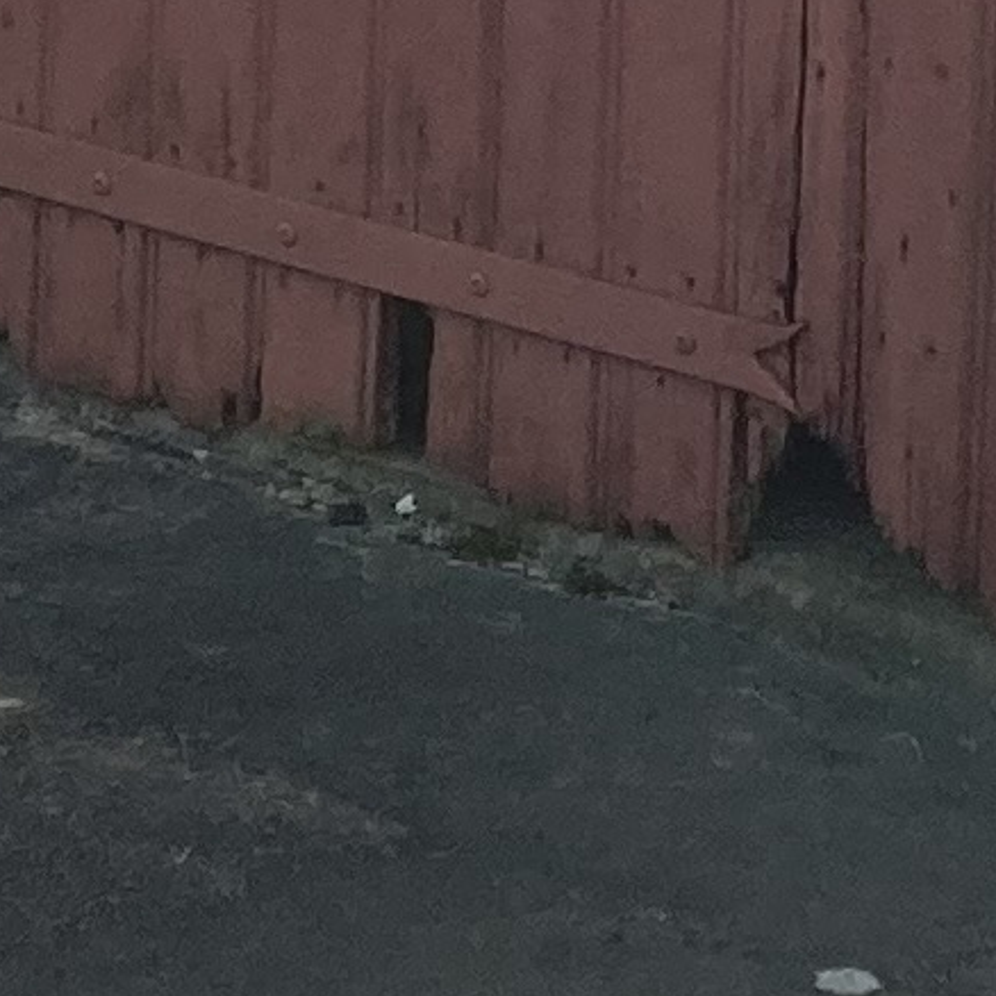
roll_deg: -1.0
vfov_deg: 7.2
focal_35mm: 228
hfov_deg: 7.6
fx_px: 7422
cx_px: 39
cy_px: -1358
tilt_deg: -3.7
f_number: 1.8
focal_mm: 3.99
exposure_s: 1/1091
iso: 20
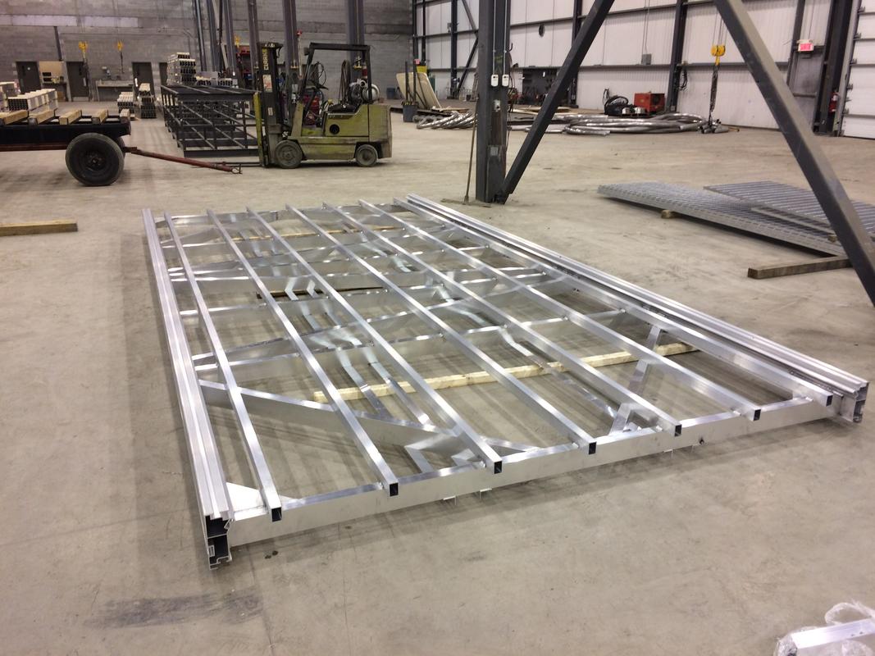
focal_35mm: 29
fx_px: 733
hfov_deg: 61.7
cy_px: 328
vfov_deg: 48.2
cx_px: 438
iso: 64
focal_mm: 4.15
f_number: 2.2
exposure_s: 1/30
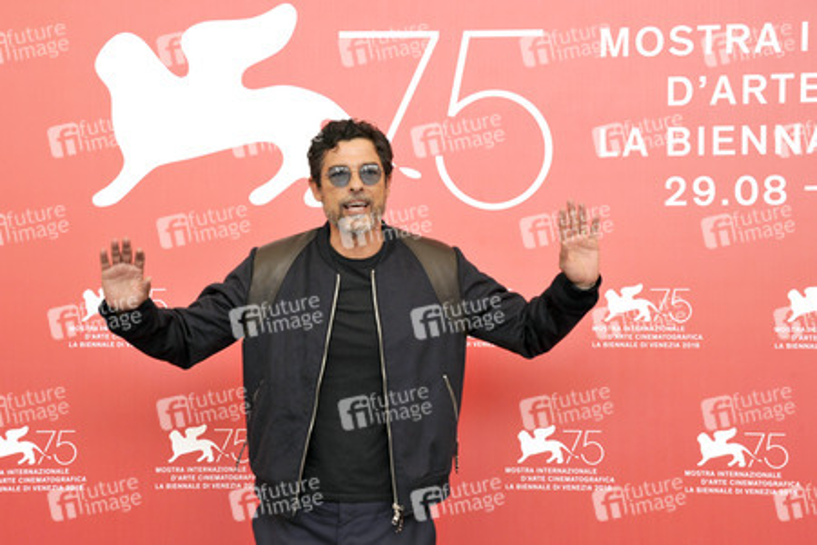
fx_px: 1588
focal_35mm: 70
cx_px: 408
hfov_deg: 28.8
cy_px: 272
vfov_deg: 19.5
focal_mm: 70
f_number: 8
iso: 1000
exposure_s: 1/320
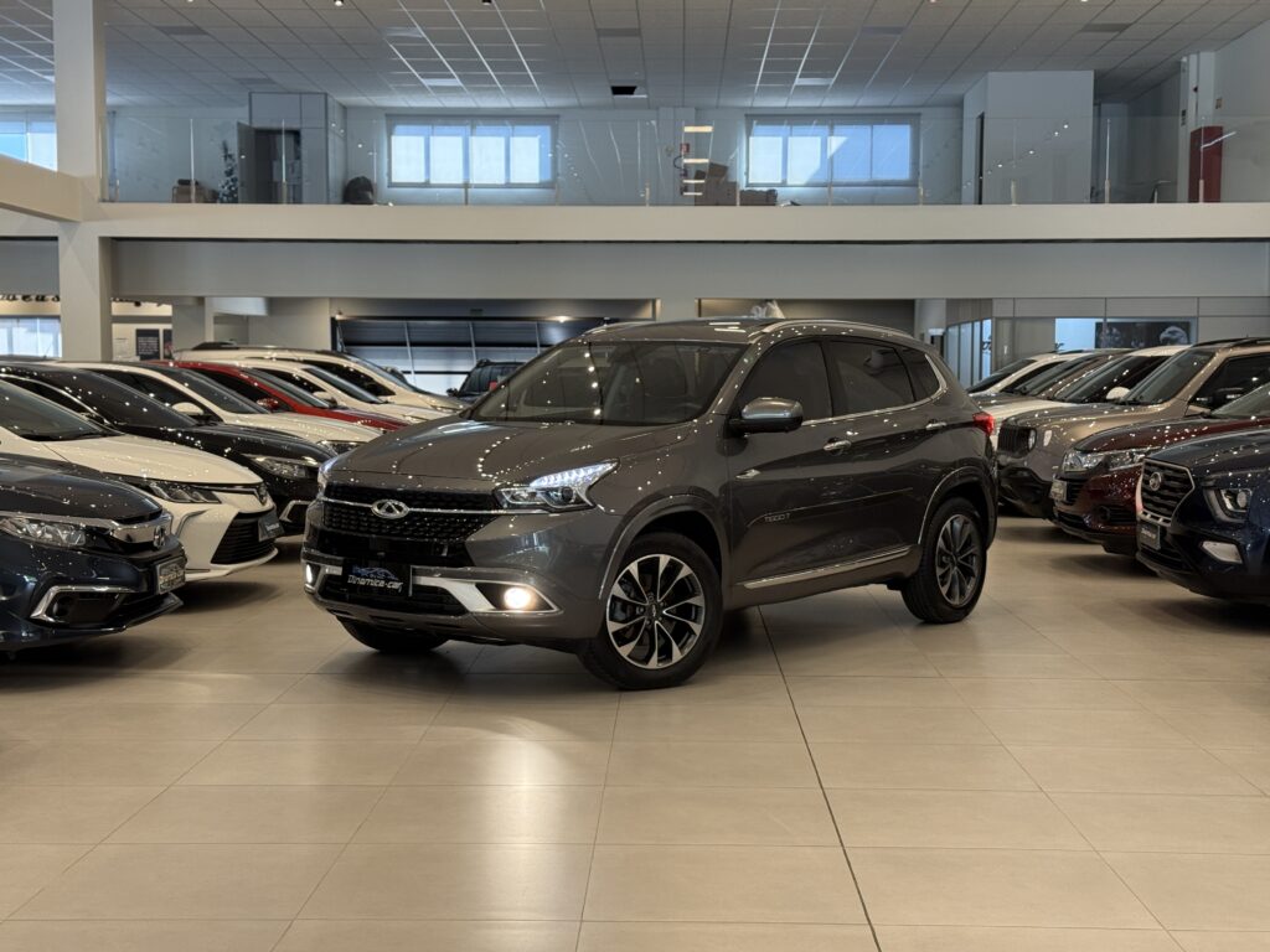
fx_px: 1761
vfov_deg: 30.3
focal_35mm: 48
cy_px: 476
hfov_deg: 39.7
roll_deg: +0.0
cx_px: 635
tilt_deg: -2.7
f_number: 1.78
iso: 100
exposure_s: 1/60
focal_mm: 6.76
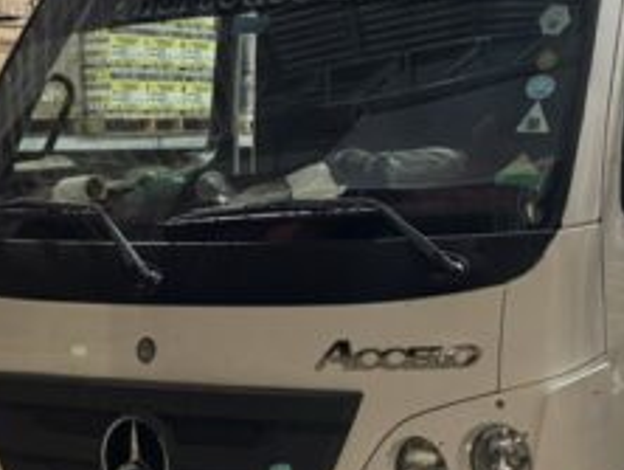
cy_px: 104
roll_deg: +1.2
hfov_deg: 21.8
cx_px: 742
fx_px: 1498
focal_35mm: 83
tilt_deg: +0.3
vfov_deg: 17.7
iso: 800
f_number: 1.78
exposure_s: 1/50
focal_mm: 6.76
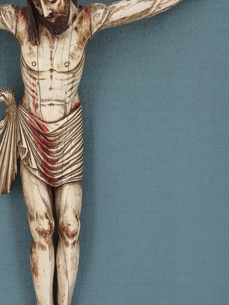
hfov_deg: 27.1
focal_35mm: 53
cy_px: 141
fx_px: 467
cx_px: 54
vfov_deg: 36.1
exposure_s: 1/278
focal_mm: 4.32
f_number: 1.7
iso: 50
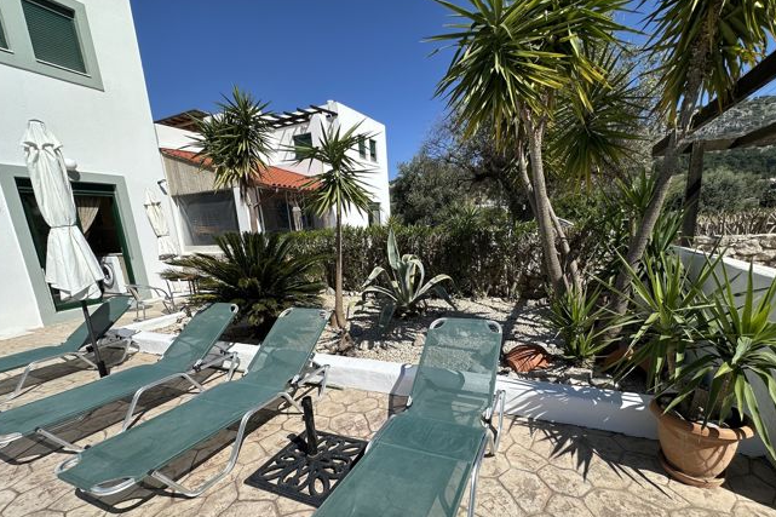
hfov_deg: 96.6
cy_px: 304
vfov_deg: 73.1
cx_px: 413
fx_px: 345
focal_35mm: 16
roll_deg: +3.1
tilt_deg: -13.0
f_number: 2.2
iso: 40
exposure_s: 1/1855
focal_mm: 2.22
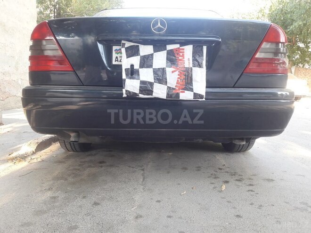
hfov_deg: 63.4
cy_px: 116
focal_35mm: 28
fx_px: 252
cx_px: 156
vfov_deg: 49.7
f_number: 1.9
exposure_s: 1/50
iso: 50
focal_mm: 3.7
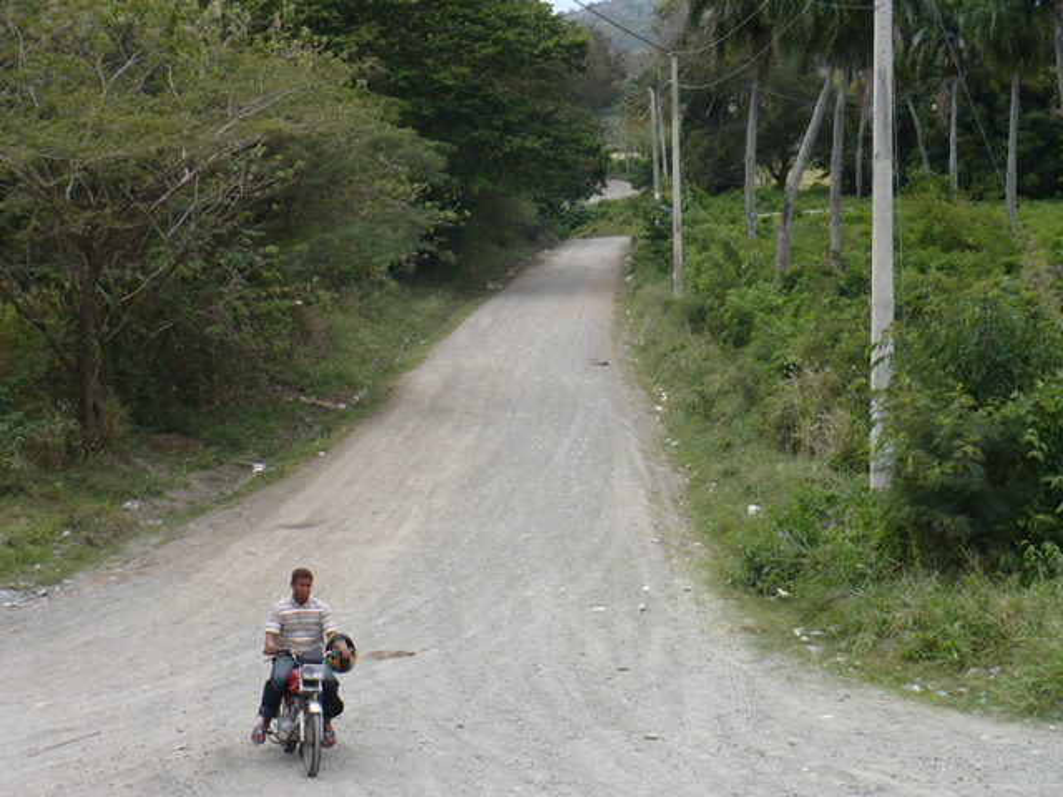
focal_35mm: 78
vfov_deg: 18.9
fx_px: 2395
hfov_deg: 25.0
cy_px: 398
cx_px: 532
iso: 100
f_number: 3.3
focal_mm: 12.9
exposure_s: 1/800
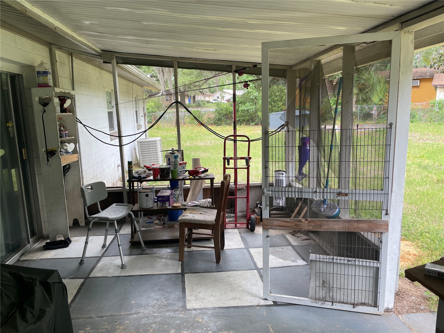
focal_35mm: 26
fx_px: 333
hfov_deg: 67.3
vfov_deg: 53.1
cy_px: 166
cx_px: 222
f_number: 1.6
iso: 40
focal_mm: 4.2
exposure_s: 1/121
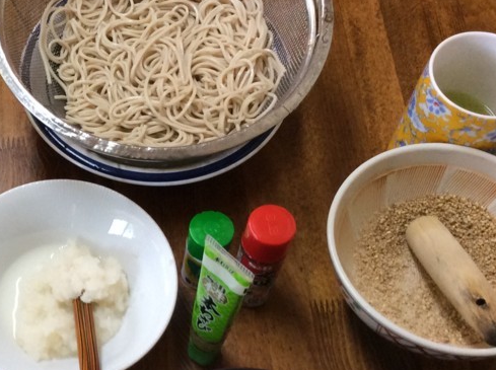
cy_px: 253
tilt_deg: -62.5
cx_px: 34
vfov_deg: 21.8
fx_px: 958
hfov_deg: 27.8
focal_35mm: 67
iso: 100
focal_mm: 3.3
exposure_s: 1/25
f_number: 2.4
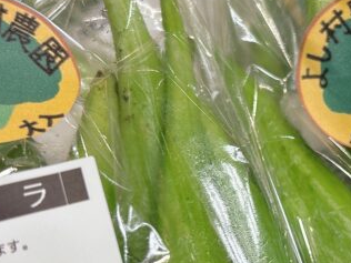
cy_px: 194
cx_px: 268
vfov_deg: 18.6
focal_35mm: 79
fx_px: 801
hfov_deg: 24.4
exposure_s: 1/60
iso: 64
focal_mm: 5.96
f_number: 1.6
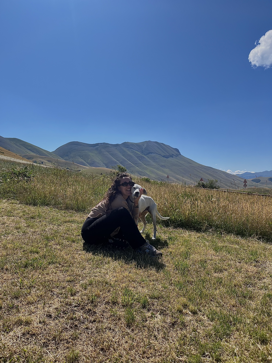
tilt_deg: +1.0
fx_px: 272
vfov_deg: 67.3
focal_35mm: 26
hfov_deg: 53.1
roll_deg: +0.5
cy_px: 182
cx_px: 136
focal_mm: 5.1
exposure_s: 1/5076
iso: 50
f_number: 1.6
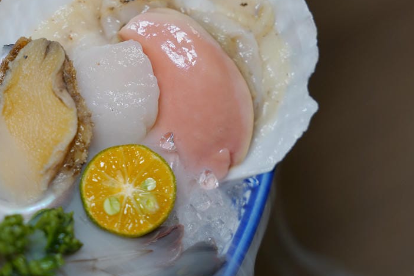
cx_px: 161
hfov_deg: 16.0
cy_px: 58
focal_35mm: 128
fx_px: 1472
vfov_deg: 10.7
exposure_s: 1/80
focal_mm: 75
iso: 200
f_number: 4
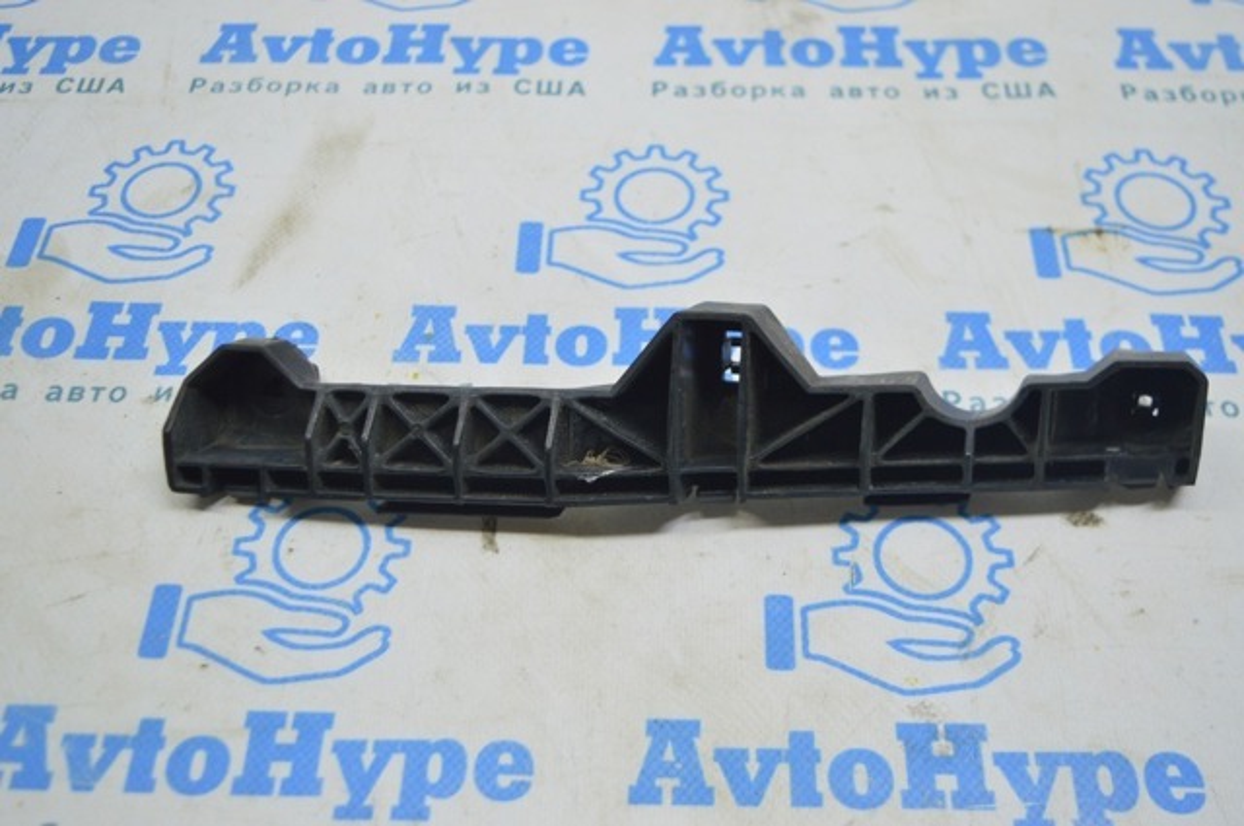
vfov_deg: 31.8
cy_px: 413
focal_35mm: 42
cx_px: 622
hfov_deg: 46.5
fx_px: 1449
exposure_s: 1/40
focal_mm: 28
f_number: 4.2
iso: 400
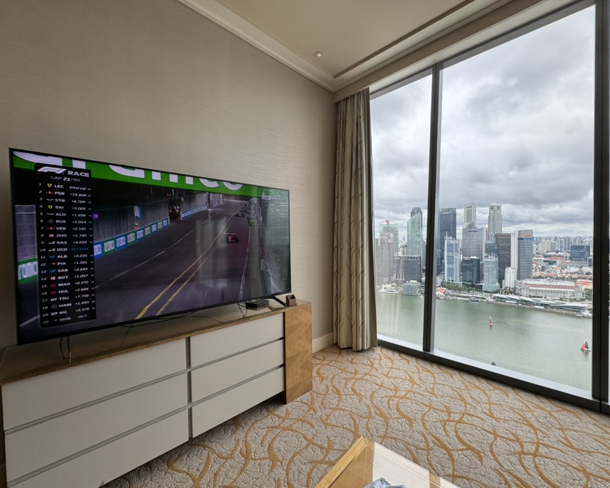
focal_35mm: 15
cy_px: 246
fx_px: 271
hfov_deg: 96.6
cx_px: 330
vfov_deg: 84.0
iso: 40
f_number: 2.2
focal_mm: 2.22
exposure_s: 1/182
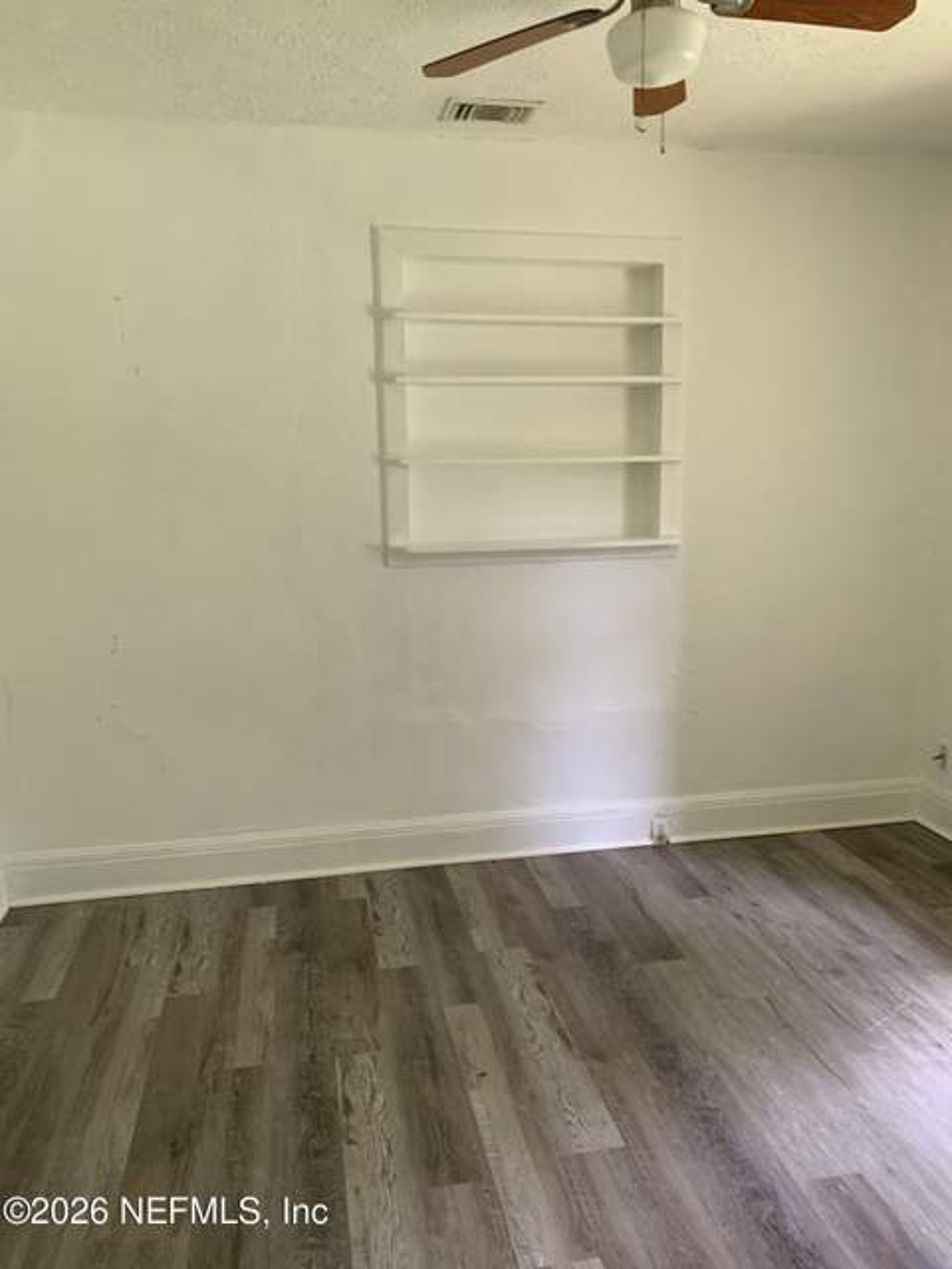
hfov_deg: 53.1
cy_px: 634
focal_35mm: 26
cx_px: 476
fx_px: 953
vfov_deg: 67.3
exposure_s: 1/60
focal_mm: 4.25
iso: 125
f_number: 1.8
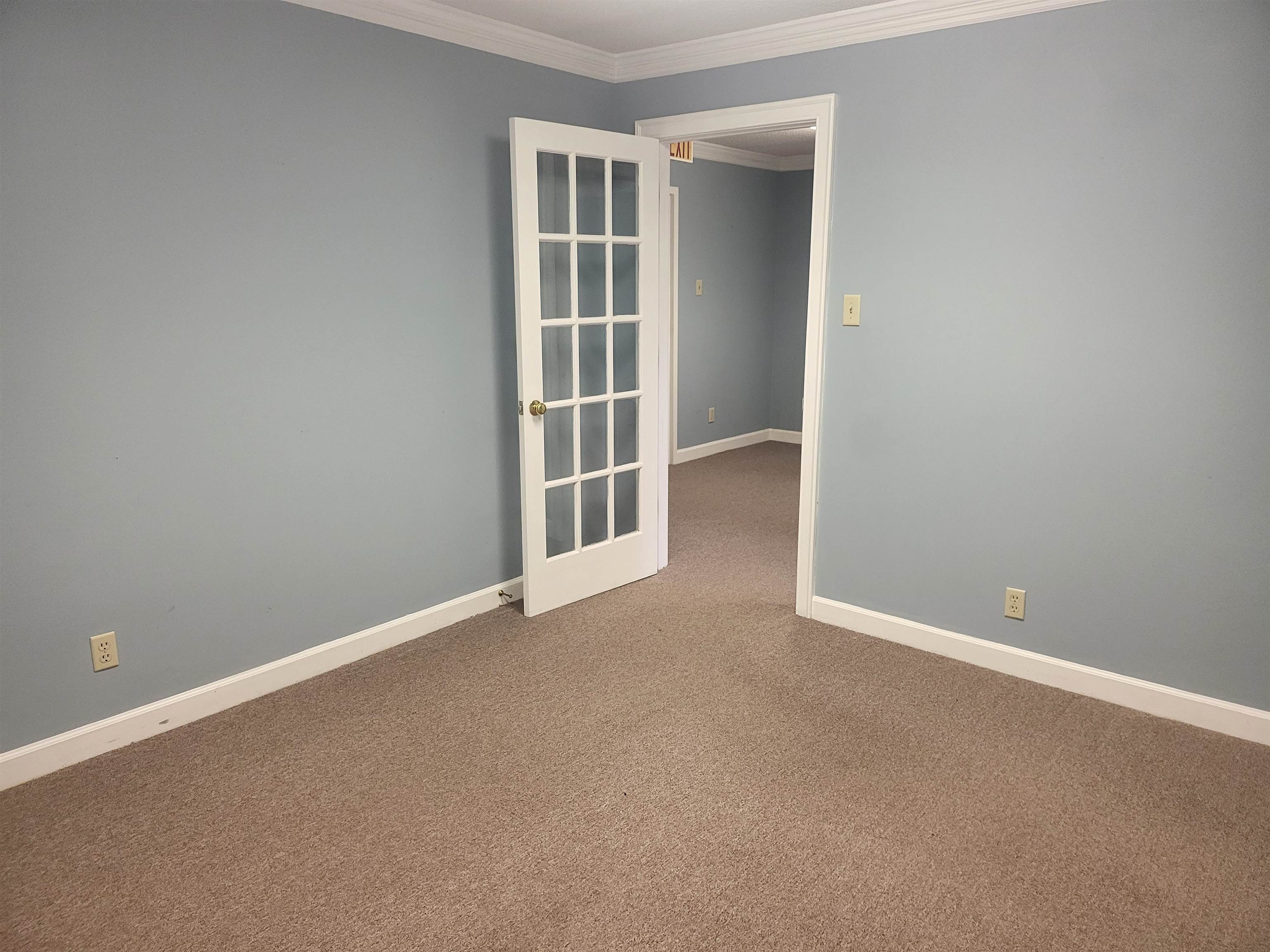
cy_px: 476
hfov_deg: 71.6
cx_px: 635
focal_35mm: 24
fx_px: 881
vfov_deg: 56.8
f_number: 1.8
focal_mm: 5
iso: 320
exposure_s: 1/120
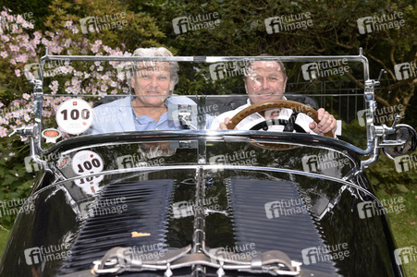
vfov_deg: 26.0
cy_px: 138
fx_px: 602
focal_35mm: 52
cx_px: 208
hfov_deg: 38.2
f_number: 8
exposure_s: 1/125
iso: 250
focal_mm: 52
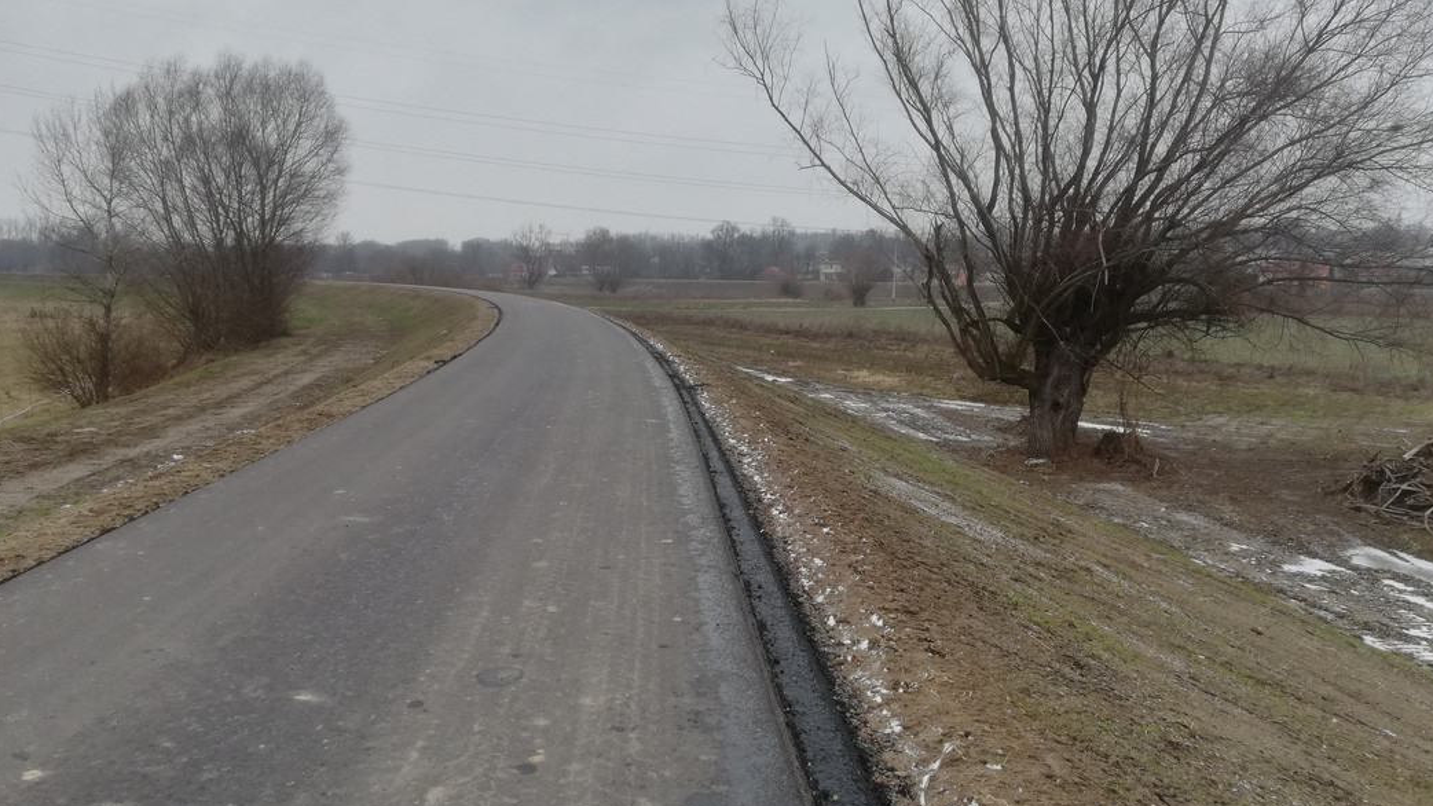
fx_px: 1102
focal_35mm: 29
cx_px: 706
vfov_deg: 40.2
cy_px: 428
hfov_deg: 66.1
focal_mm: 3.81
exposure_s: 1/100
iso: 64
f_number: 2.2
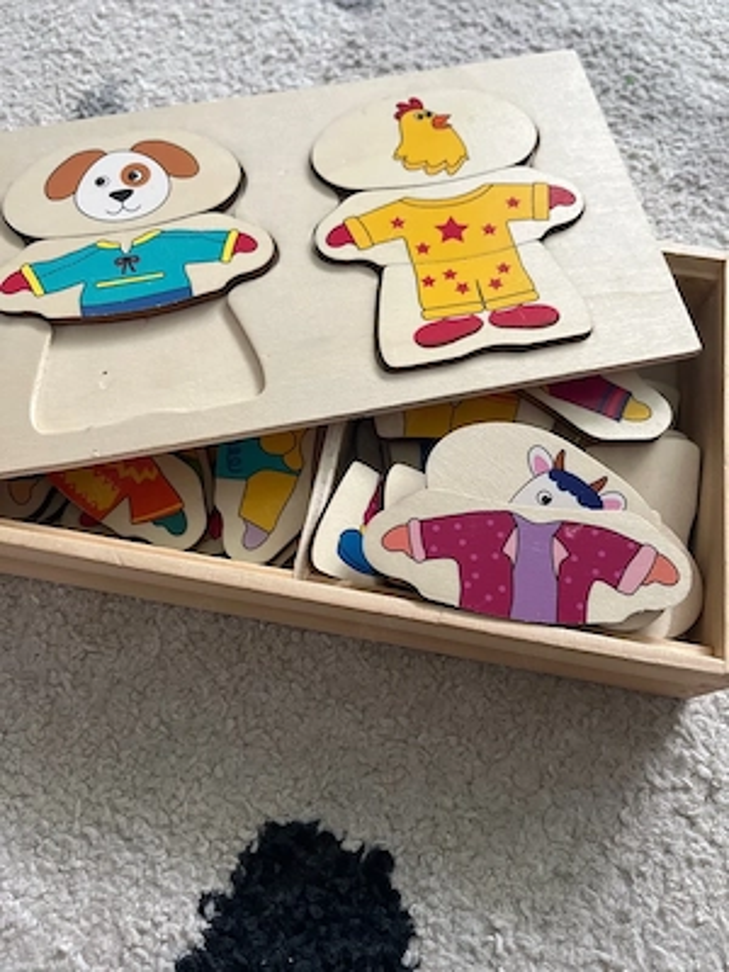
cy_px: 486
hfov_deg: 53.1
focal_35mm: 26
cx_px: 364
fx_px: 730
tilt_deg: -67.9
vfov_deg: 67.3
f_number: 1.6
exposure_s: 1/60
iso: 250
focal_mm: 5.1
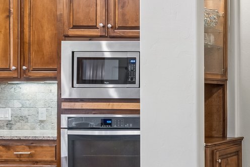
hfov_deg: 22.2
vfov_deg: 20.6
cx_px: 419
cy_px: 93
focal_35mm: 66
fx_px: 458
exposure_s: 1/3.33
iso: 200
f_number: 8
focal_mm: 16
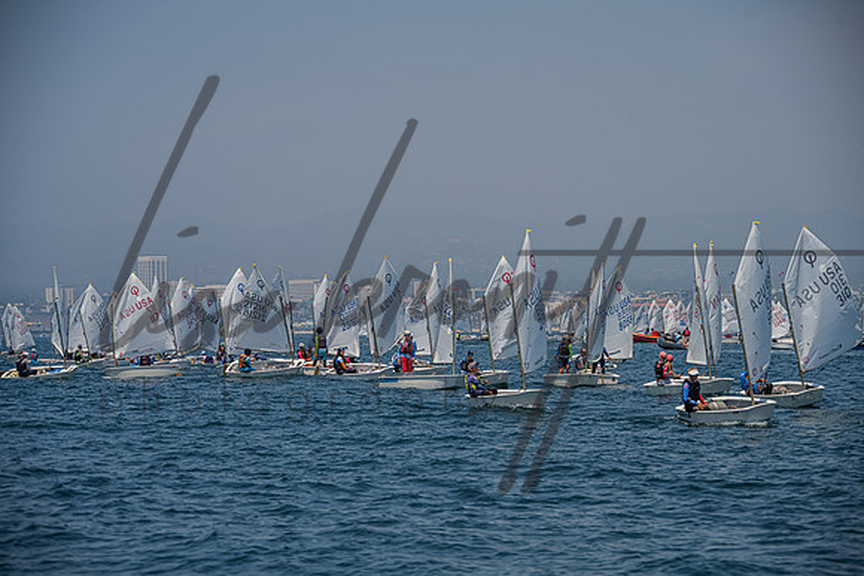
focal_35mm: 140
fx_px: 3361
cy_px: 288
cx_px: 432
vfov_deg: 9.8
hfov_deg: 14.7
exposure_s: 1/1600
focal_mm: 140
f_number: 7.1
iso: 320
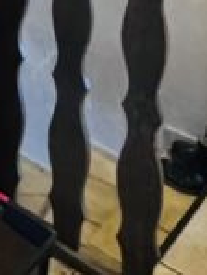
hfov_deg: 14.9
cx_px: -46
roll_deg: -3.0
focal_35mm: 96
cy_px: -373
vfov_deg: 14.3
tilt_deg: +2.0
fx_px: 764
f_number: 2.2
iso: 1250
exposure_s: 1/33
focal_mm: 2.22
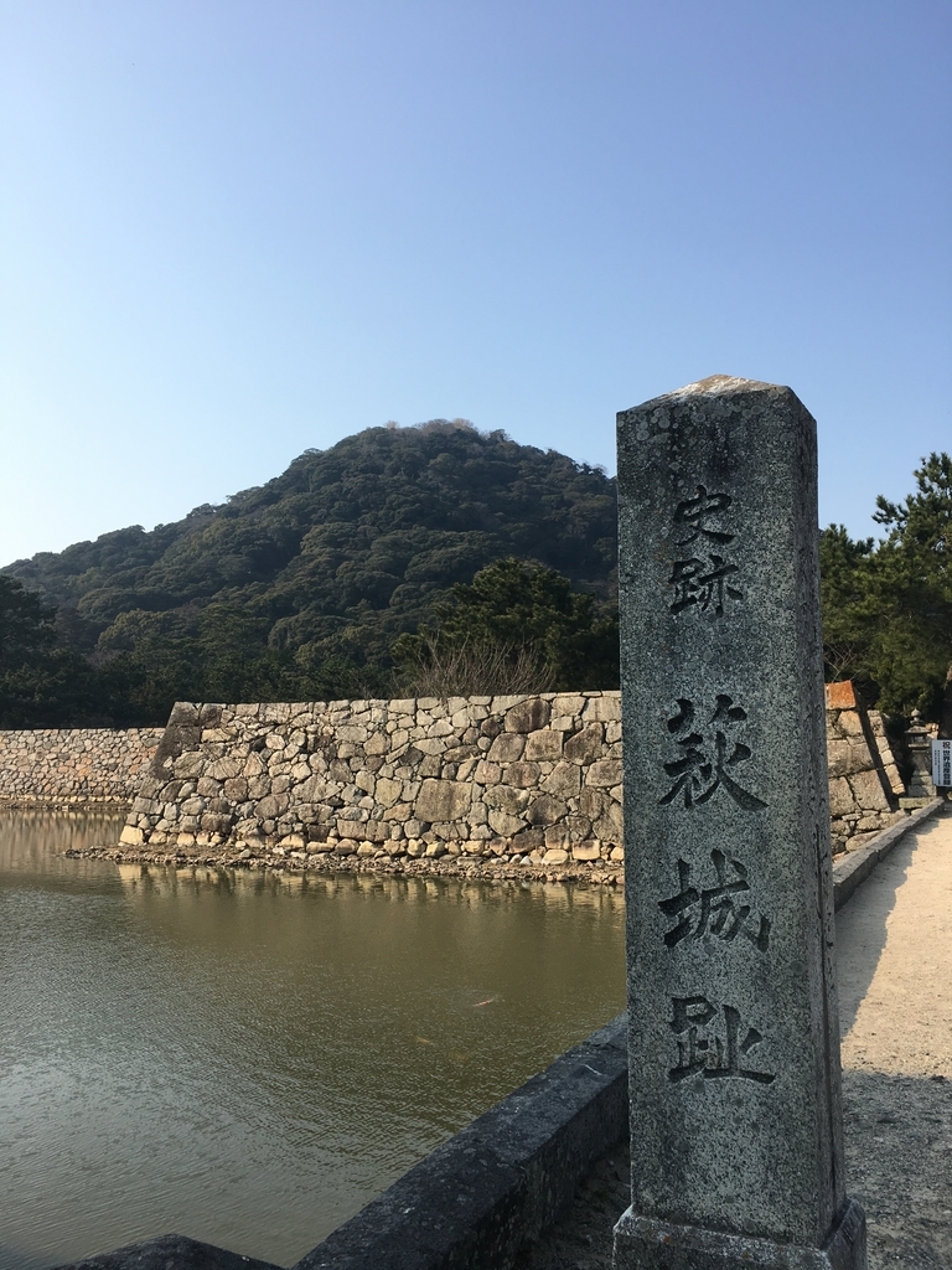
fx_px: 1063
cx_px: 476
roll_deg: -0.9
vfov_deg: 61.7
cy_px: 635
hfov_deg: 48.2
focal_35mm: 29
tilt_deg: +7.1
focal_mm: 4.15
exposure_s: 1/999
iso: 25
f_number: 2.2
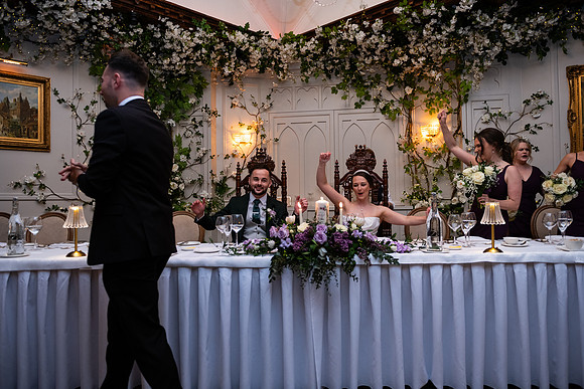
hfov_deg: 67.4
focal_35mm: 27
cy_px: 194
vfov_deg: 48.0
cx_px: 292
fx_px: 438
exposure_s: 1/160
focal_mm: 27
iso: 800
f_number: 3.5
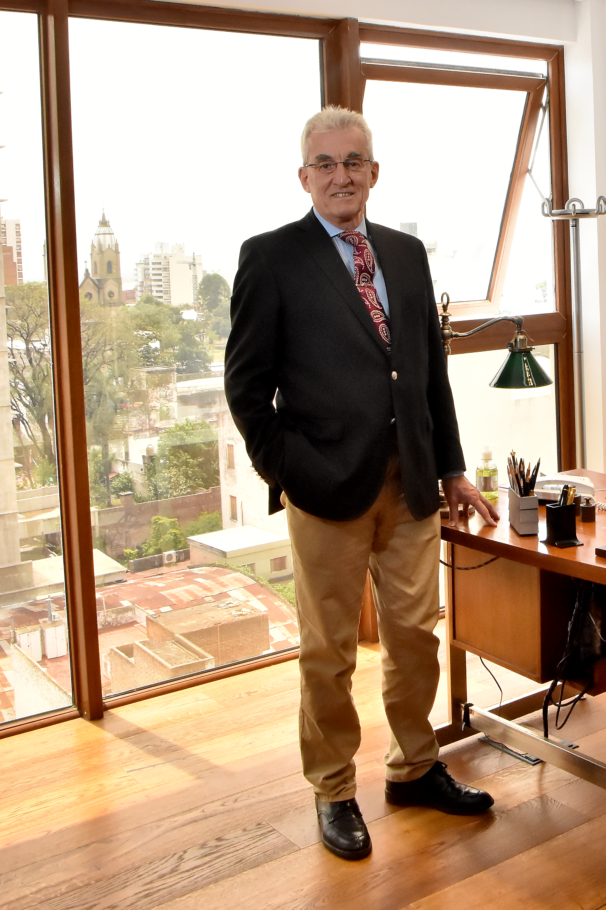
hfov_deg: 43.6
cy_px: 455
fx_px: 757
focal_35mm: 30
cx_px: 303
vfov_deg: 61.9
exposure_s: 1/250
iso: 2500
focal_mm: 20
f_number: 13
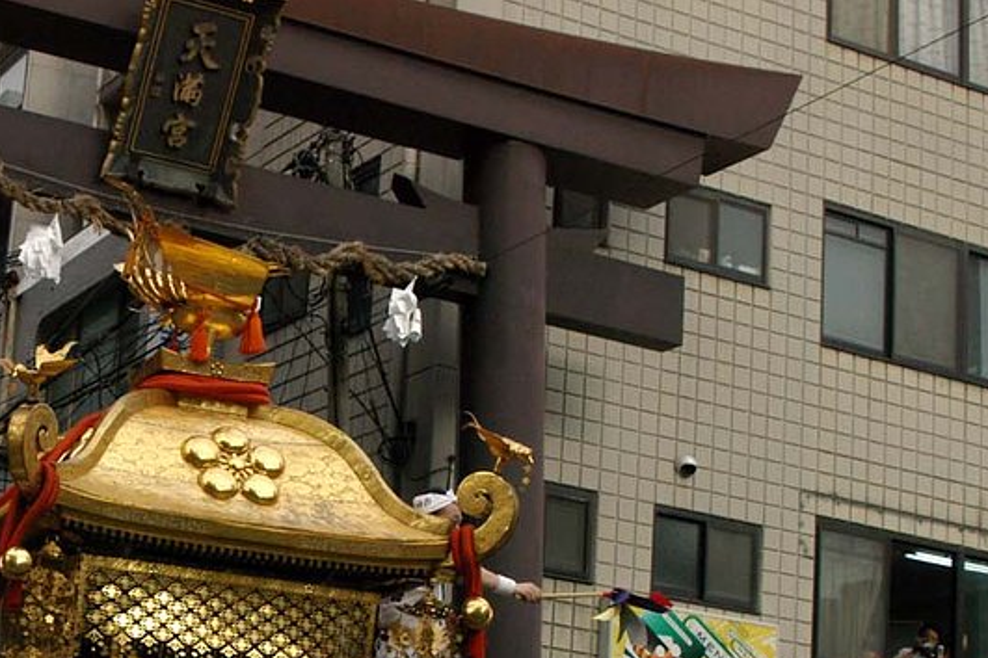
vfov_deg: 16.7
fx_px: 2223
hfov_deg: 24.5
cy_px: 572
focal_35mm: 81
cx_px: 143
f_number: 8
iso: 800
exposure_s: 1/500
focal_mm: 28
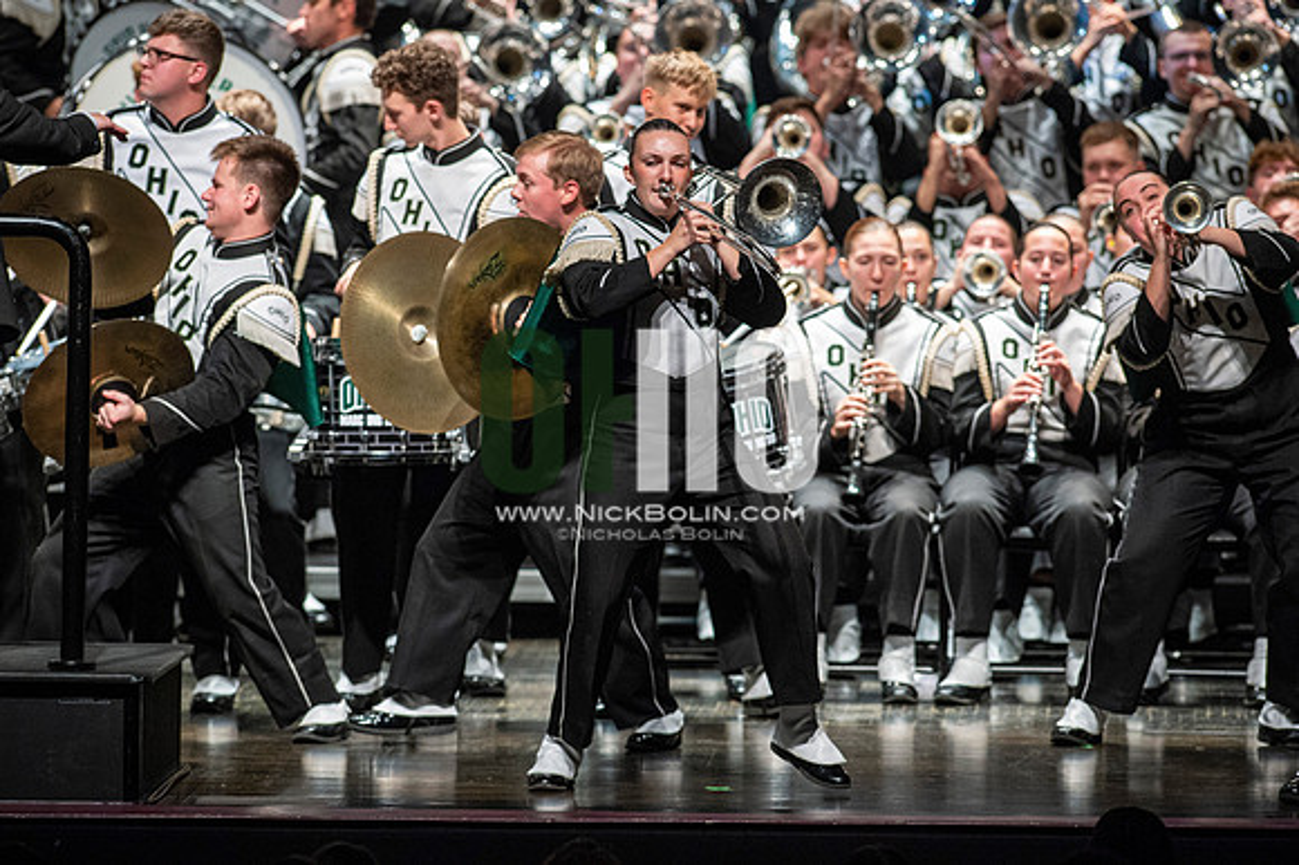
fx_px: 10818
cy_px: 432
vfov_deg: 4.6
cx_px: 650
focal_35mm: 300
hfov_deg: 6.9
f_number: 5.6
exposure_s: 1/400
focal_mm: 300
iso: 5000
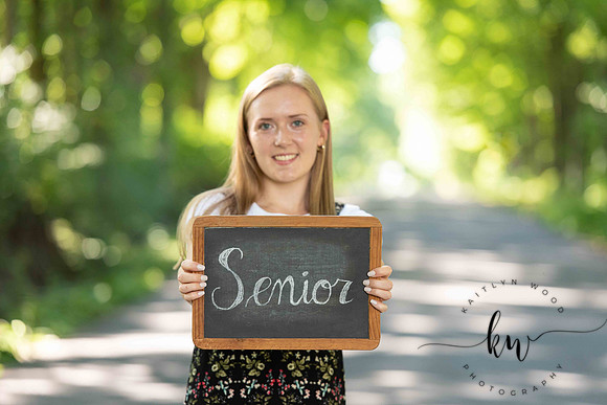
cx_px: 304
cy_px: 202
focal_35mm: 165
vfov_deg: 8.3
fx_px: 2783
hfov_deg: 12.4
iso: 640
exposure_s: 1/200
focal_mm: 165
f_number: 3.5
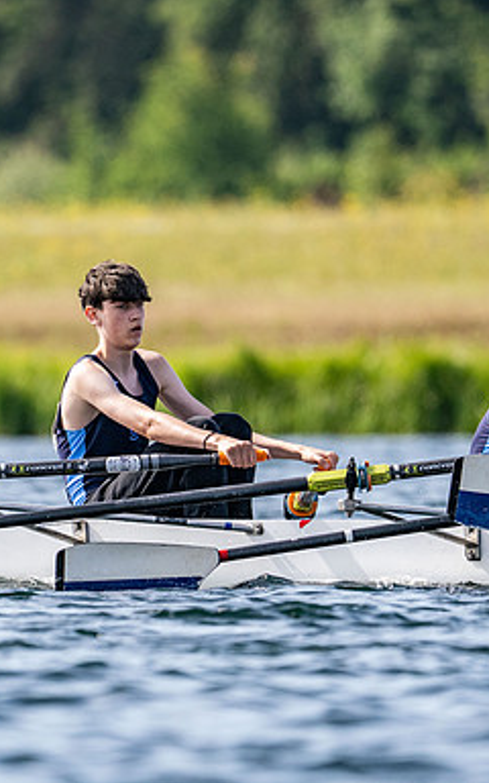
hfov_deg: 1.4
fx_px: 19702
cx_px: 173
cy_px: 392
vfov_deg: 2.3
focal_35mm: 924
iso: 320
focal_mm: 400
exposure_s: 1/2500
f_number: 4.5
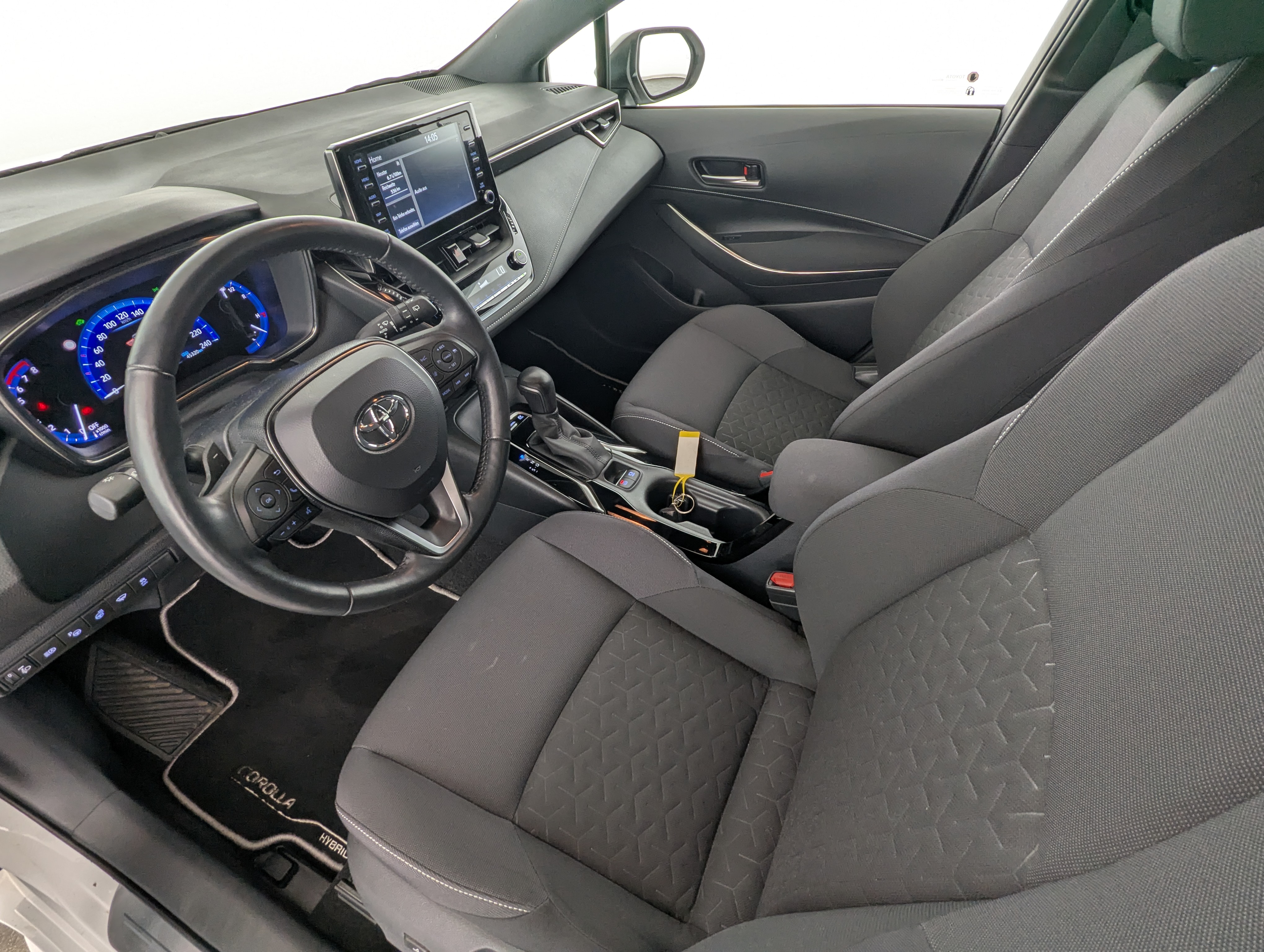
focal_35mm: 16
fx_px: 585
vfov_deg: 78.2
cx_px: 632
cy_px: 476
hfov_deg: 94.4
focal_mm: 2.35
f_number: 2.2
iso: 76
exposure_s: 1/44.7
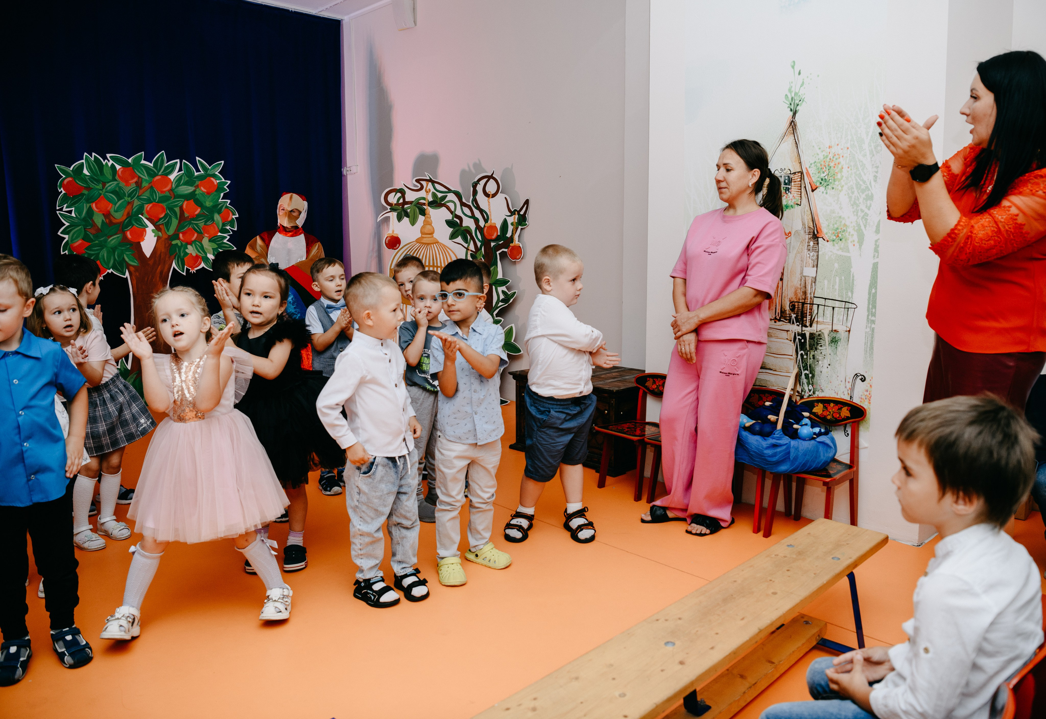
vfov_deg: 51.7
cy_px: 348
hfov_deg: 70.3
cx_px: 556
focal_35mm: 25
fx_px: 741
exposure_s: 1/160
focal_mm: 24
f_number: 4
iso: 250
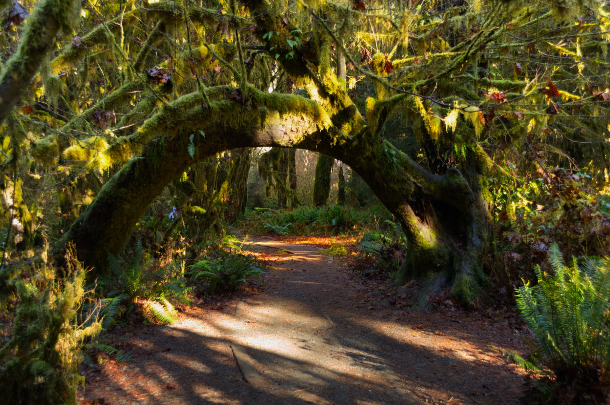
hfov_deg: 53.2
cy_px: 202
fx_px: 609
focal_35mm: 36
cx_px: 305
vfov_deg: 36.8
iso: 800
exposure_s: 1/80
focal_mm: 24
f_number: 5
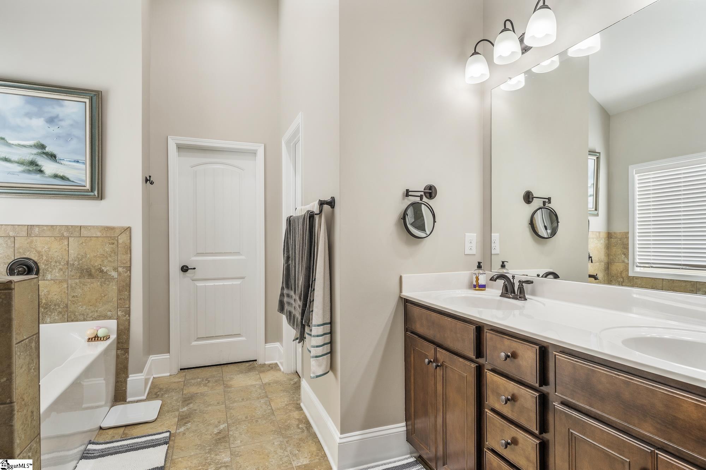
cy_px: 235
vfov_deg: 65.4
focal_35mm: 19
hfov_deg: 87.8
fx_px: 367
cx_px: 353
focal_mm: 18.7
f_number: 6.3
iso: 400
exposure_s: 1/8
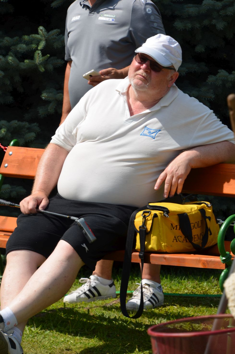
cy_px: 177
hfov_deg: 5.2
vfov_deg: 7.9
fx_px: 2582
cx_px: 118
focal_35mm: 262
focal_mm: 175
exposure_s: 1/200
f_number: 13
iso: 100
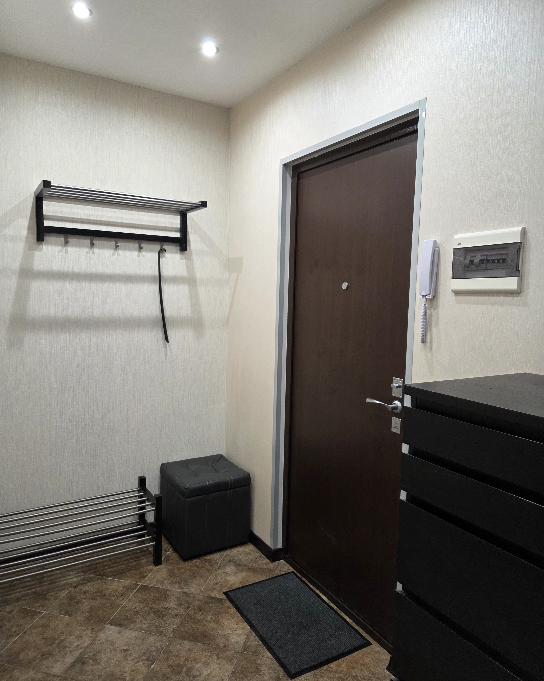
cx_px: 272
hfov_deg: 58.8
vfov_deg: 70.3
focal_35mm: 24
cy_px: 332
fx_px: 483
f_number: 1.8
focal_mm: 5.4
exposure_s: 1/100
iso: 250
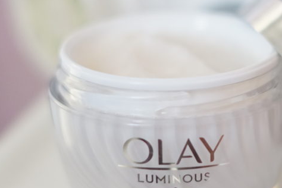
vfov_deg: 8.5
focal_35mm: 162
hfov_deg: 12.6
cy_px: 85
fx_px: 1269
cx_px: 244
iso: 1250
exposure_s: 1/80
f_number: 1.8
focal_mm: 50
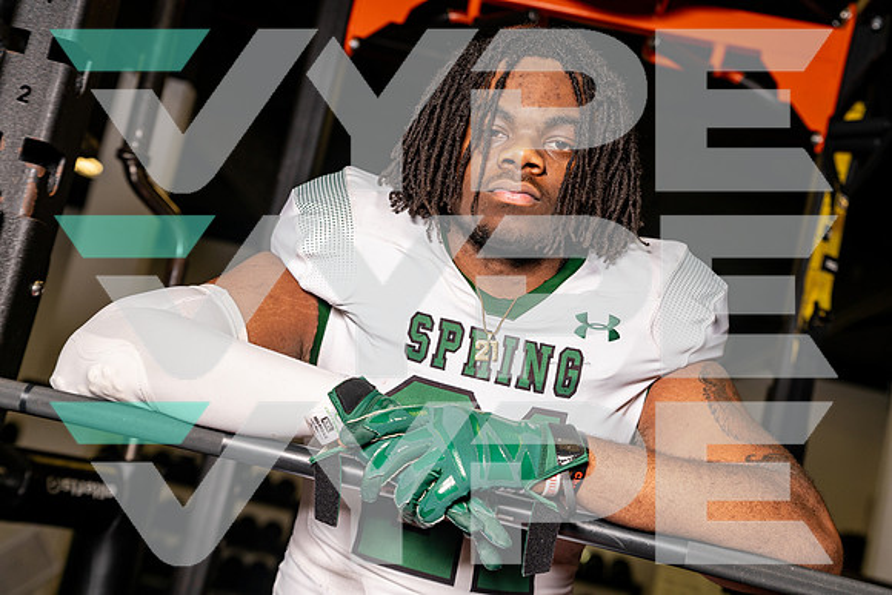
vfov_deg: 25.1
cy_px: 298
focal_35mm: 54
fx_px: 1338
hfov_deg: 36.9
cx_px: 446
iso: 320
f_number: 4.5
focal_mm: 54
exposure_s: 1/500
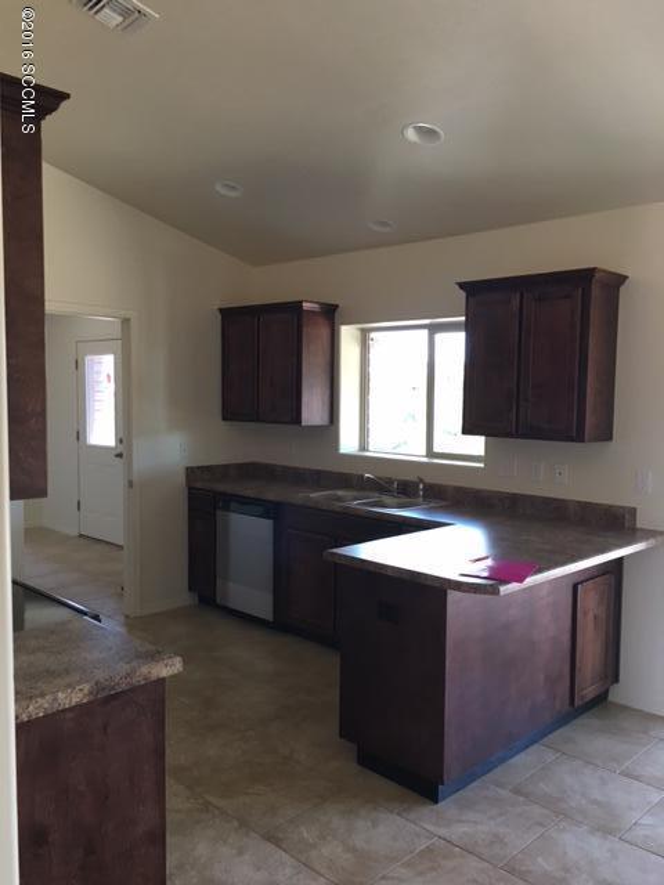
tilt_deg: -4.8
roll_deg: -2.4
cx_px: 332
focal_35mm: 29
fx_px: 742
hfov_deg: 48.2
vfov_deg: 61.7
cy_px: 442
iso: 40
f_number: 2.2
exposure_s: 1/30
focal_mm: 4.15
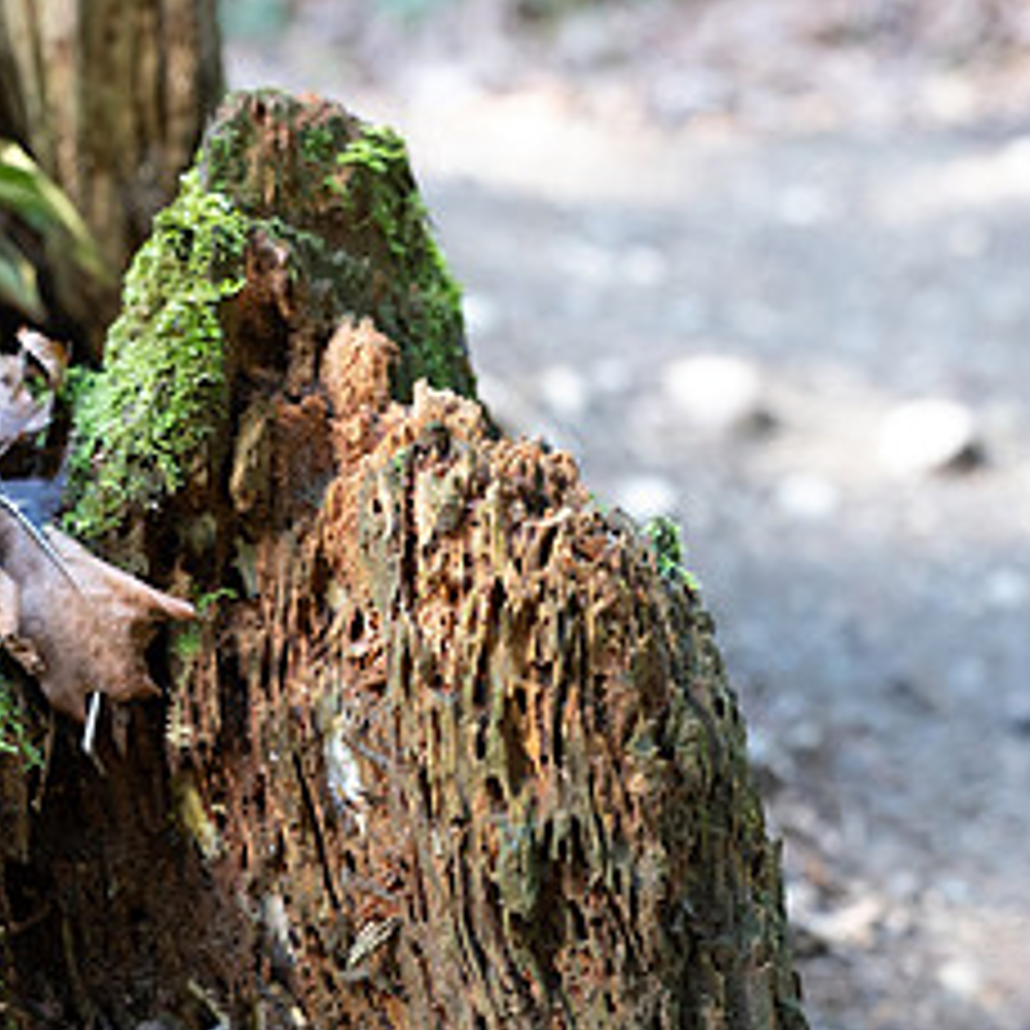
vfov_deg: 22.4
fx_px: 2525
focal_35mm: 75
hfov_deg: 23.0
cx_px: 364
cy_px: 963
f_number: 2.8
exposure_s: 1/50
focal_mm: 45
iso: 500
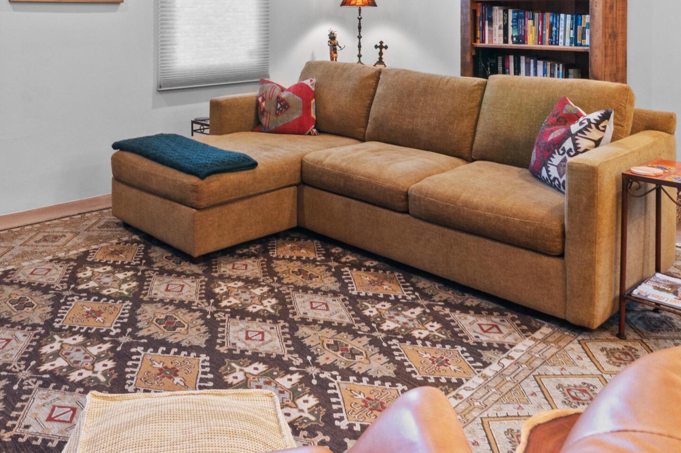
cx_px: 227
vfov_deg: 36.2
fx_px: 624
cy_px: 7
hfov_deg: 56.1
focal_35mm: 33
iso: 800
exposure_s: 1
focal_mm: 16
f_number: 22
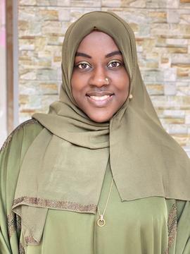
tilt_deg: -3.1
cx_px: 95
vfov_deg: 36.8
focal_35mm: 52
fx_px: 381
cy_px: 127
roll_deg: +1.2
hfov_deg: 28.0
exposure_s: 1/122
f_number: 2
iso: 100
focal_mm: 6
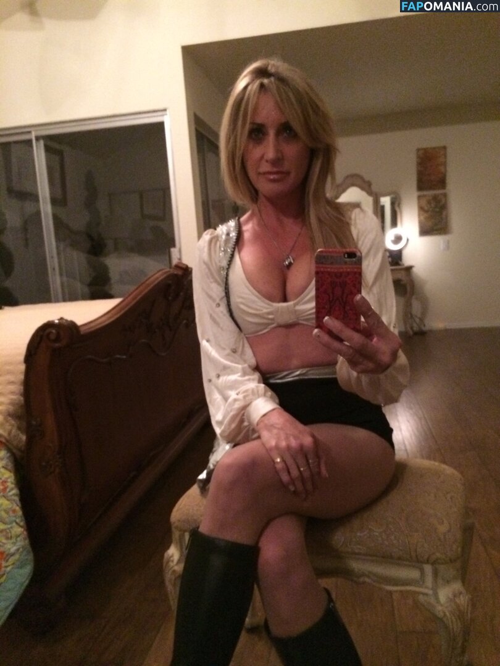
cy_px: 333
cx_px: 250
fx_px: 578
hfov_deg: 46.8
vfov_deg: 60.0
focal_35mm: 30
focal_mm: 4.12
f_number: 2.2
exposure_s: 1/15
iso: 640
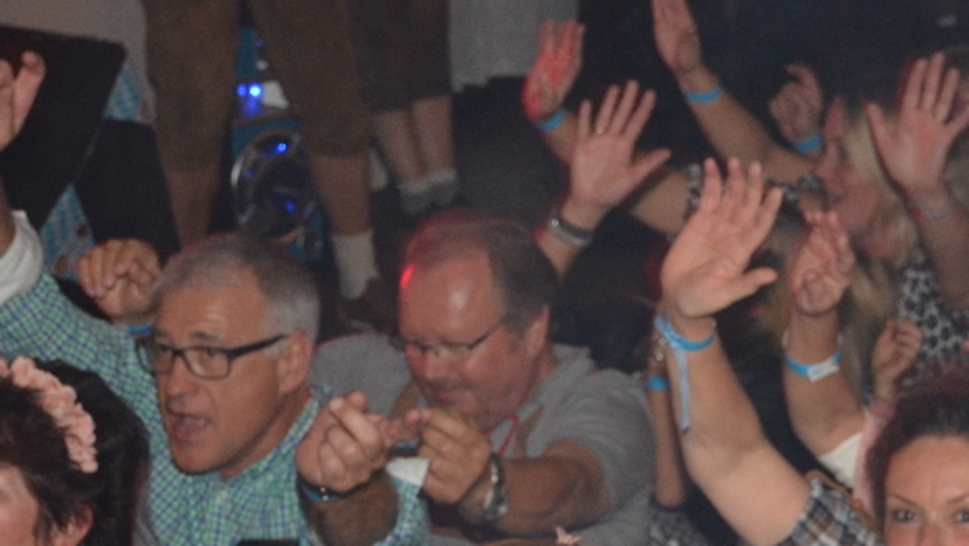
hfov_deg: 19.6
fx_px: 2776
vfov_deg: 11.2
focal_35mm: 108
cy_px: 508
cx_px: 759
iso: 800
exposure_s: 1/60
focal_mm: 26
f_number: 4.2
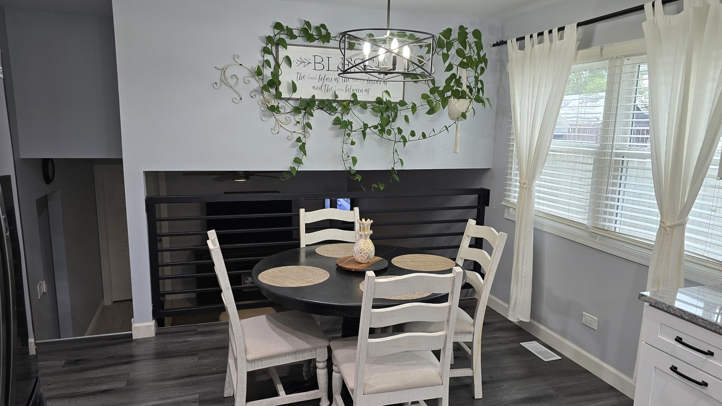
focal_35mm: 26
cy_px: 208
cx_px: 364
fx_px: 498
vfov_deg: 44.4
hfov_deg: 71.9
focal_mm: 6.3
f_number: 1.7
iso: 100
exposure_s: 1/120
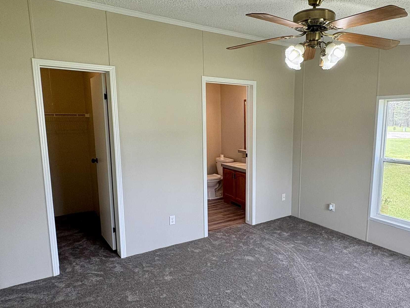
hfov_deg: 66.7
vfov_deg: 53.0
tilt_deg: -8.4
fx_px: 308
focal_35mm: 26
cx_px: 245
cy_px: 169
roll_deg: -0.5
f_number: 2.2
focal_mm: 2.22
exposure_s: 1/133
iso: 100
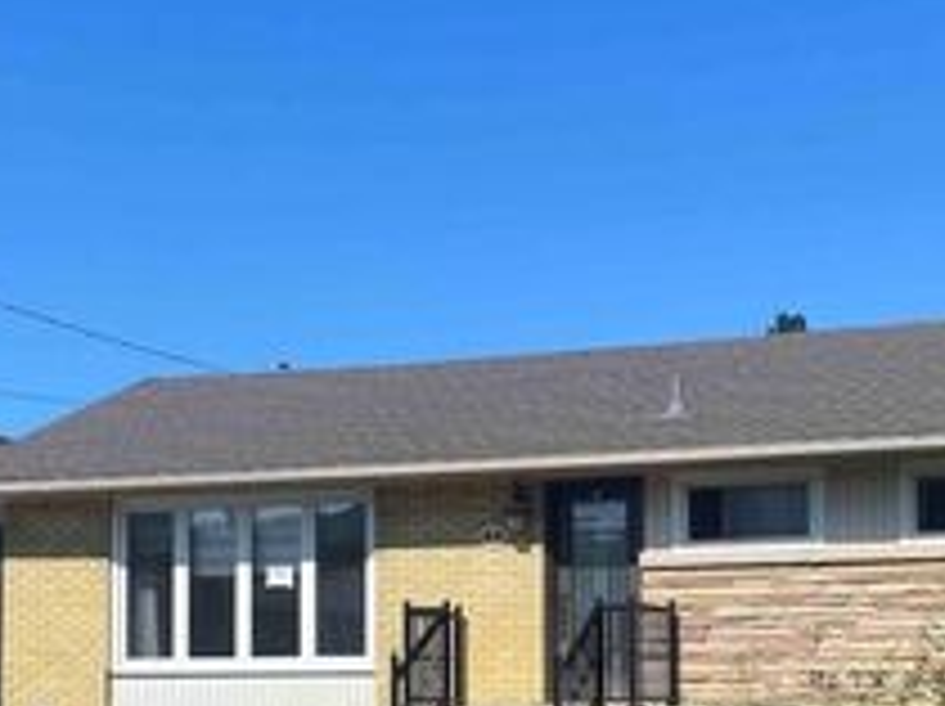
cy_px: 641
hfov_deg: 31.2
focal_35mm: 62
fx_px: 1691
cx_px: 562
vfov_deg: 23.0
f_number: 1.8
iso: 32
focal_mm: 4.25
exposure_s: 1/2967
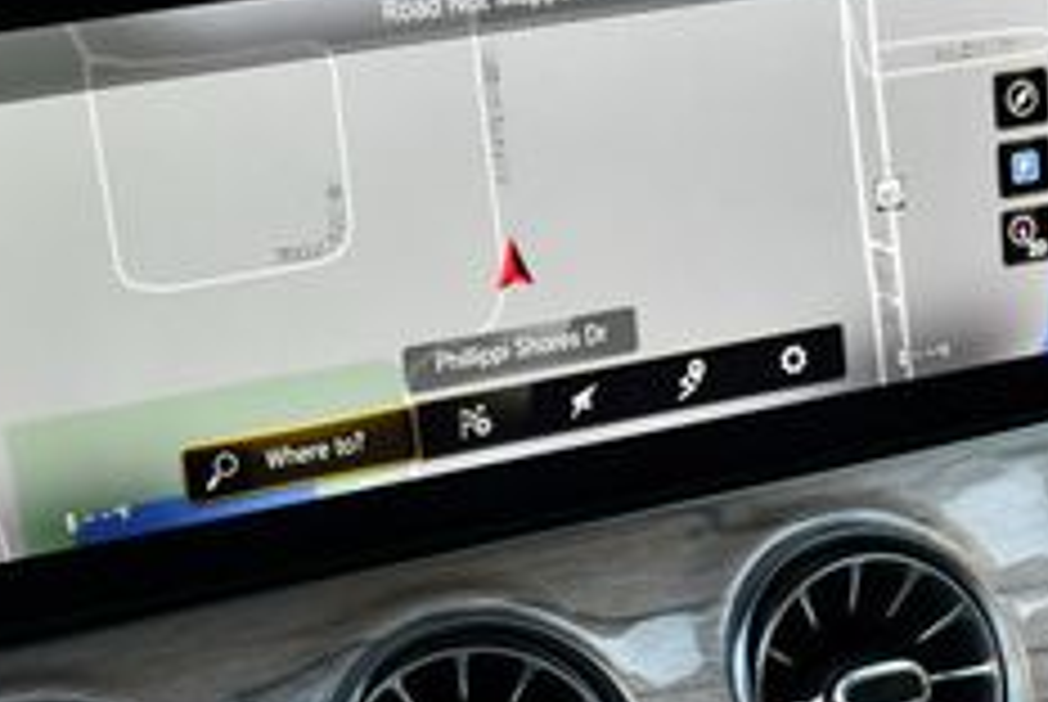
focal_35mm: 99
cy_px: 752
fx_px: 2886
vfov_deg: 13.6
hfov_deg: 20.5
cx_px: 648
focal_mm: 18
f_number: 3.5
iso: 450
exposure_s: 1/250
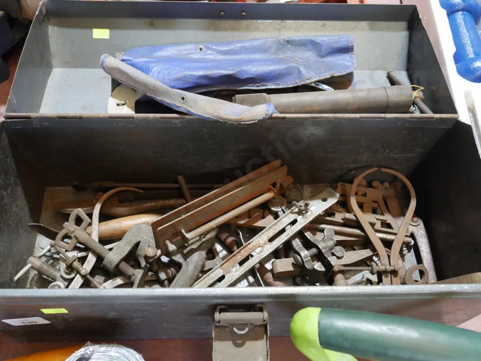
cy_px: 180
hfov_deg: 51.3
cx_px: 240
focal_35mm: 36
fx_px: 500
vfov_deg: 39.7
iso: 1600
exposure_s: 1/60
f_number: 5
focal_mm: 18
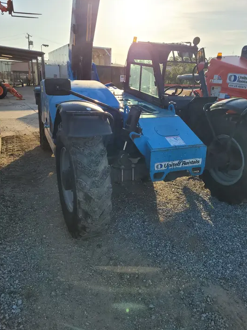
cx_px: 126
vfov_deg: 65.3
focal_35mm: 27
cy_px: 161
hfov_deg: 51.3
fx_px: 257
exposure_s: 1/1336
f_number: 1.8
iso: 40
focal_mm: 5.4
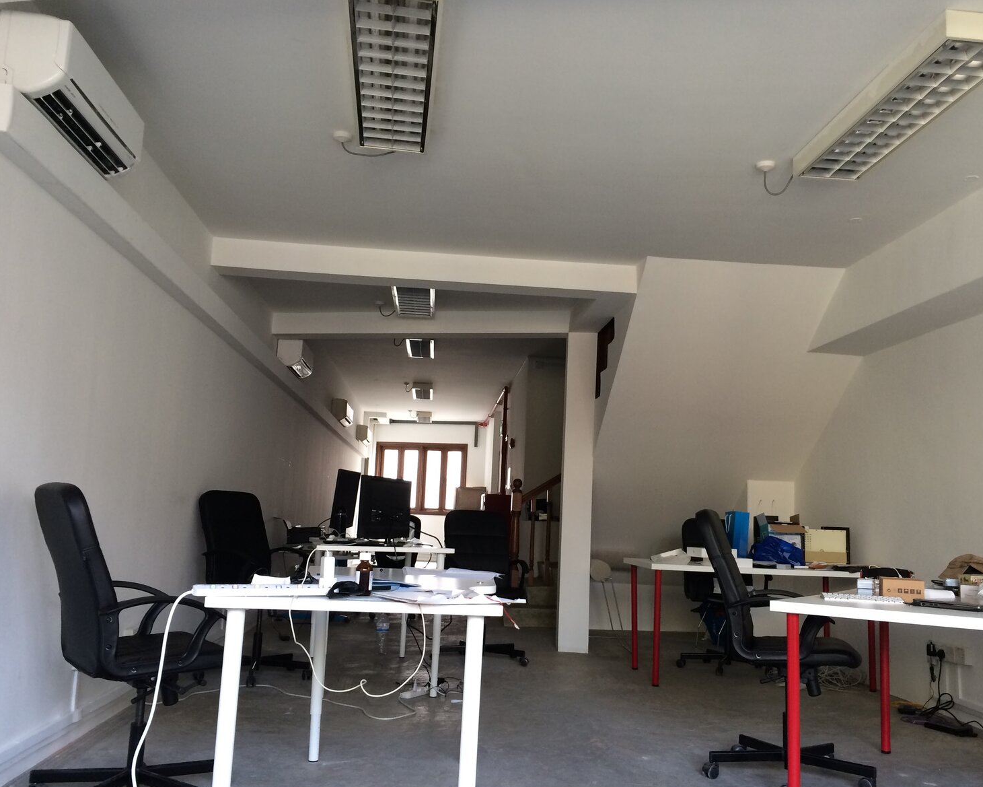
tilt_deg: +7.4
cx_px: 525
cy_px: 392
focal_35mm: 31
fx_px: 902
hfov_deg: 57.1
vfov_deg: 47.1
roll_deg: -2.9
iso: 50
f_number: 2.2
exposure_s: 1/30
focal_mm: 4.2
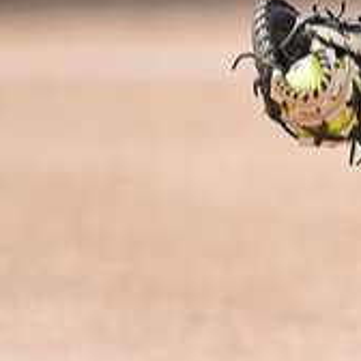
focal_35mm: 1182
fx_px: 13946
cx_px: 765
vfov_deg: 1.5
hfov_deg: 1.5
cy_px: 146
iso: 200
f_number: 4
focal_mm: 300
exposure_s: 1/2500
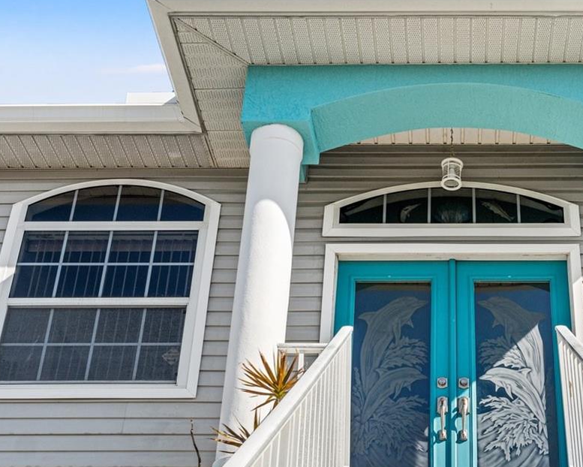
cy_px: 372
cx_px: 449
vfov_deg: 26.4
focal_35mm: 56
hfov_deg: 32.6
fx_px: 975
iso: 400
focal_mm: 19.5
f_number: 7.1
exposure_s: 1/500
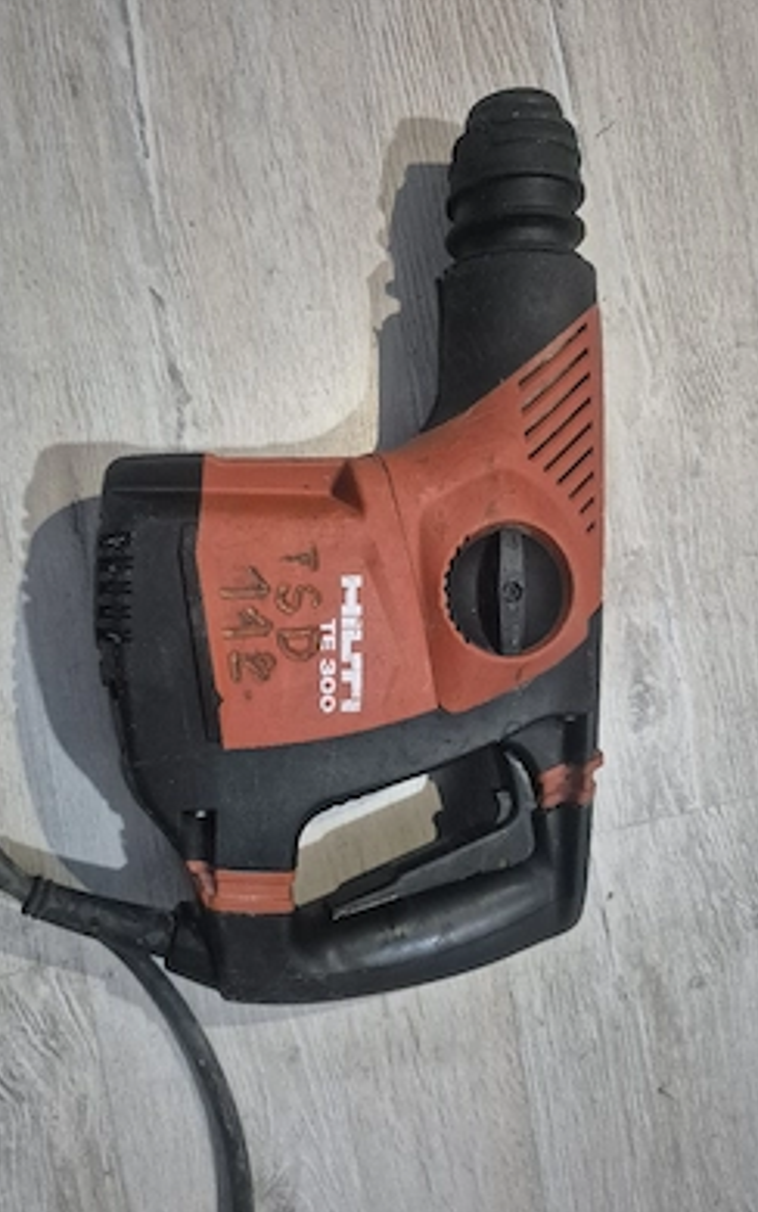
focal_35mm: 25
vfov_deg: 72.5
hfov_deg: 49.1
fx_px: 826
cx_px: 314
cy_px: 618
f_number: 1.8
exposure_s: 1/100
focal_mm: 5.4
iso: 2000
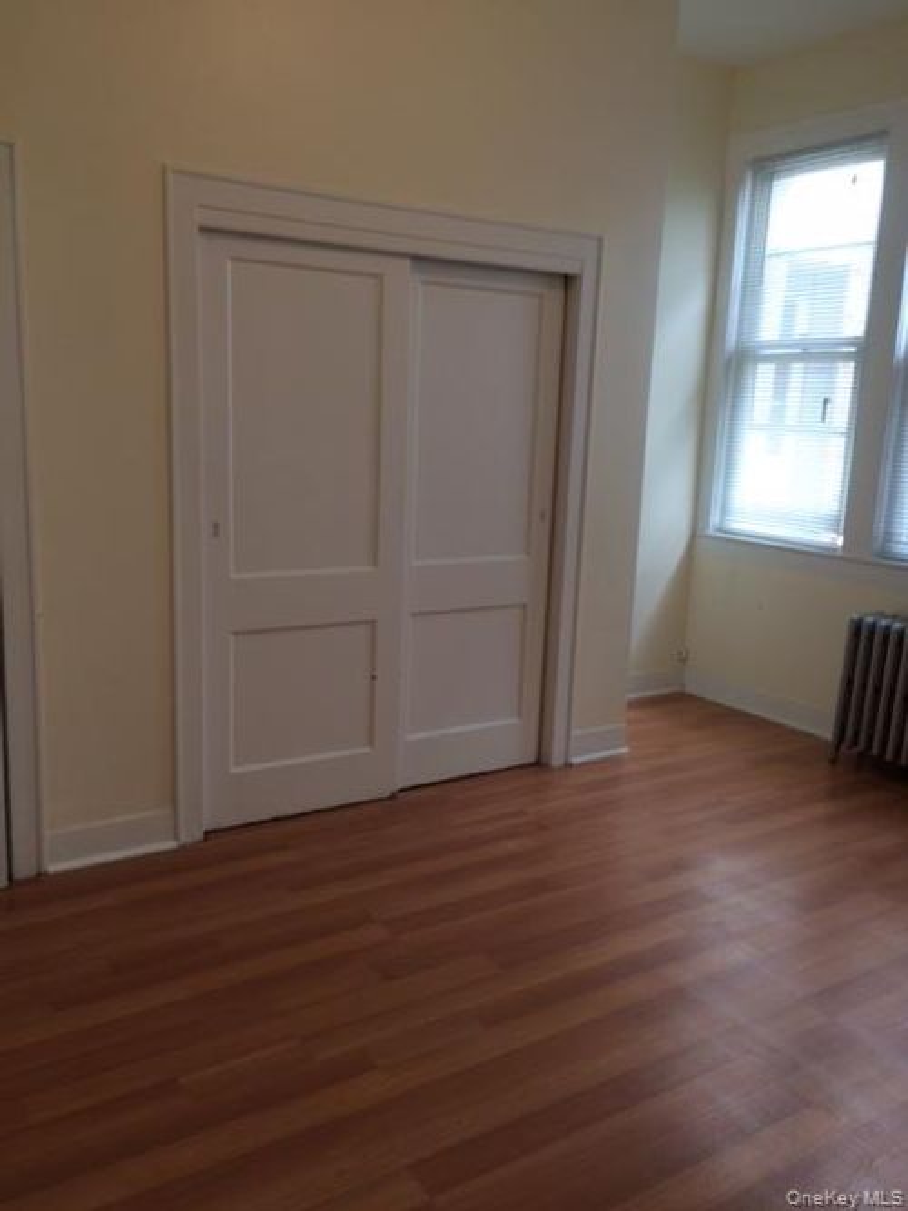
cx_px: 454
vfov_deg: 61.7
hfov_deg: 48.2
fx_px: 1015
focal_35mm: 29
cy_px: 606
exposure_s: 1/30
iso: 32
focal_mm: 4.15
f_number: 2.2
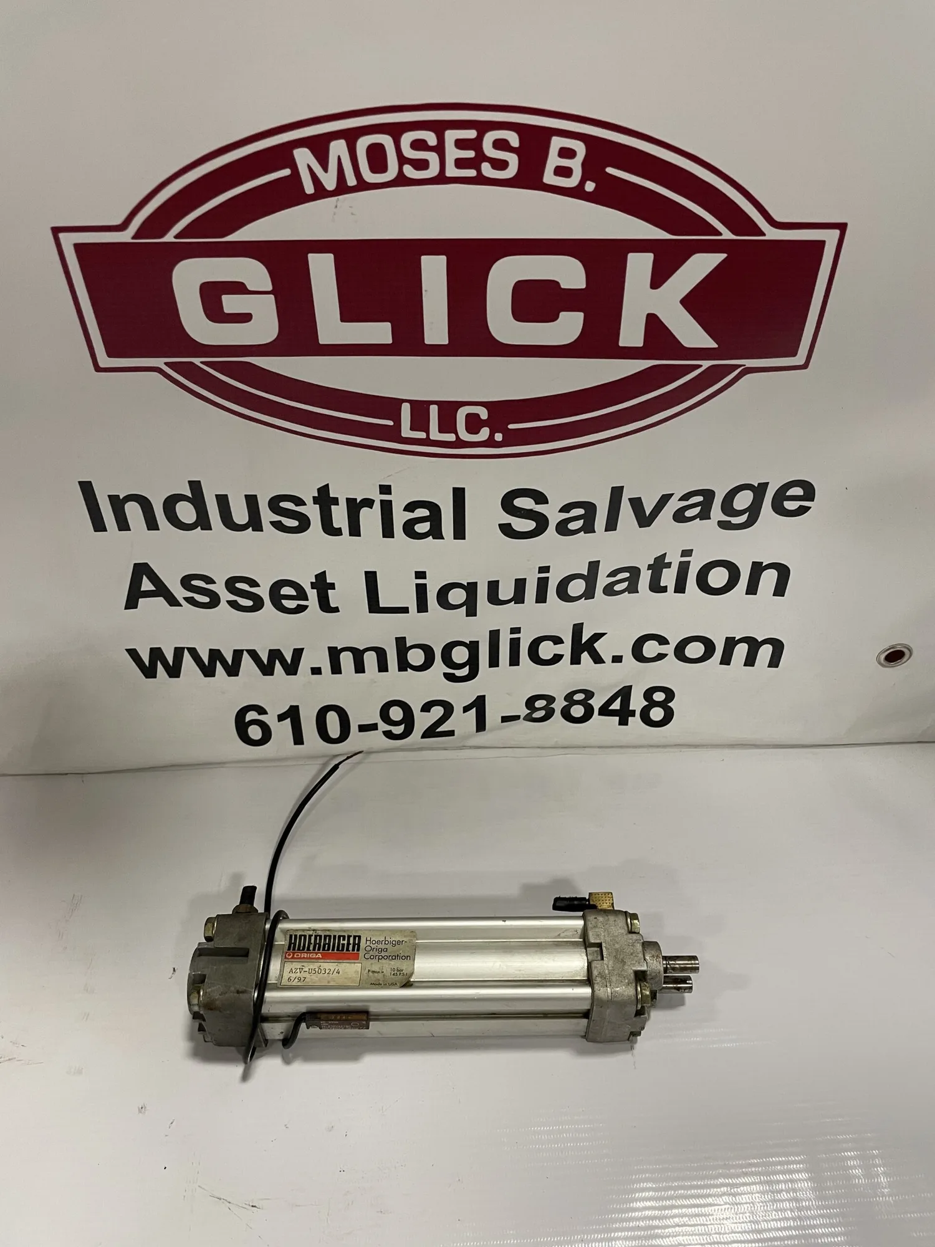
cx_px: 468
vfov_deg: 67.3
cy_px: 624
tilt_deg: -43.9
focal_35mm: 26
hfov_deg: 53.1
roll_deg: -1.1
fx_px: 936
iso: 100
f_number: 1.6
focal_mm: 4.2
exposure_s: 1/60
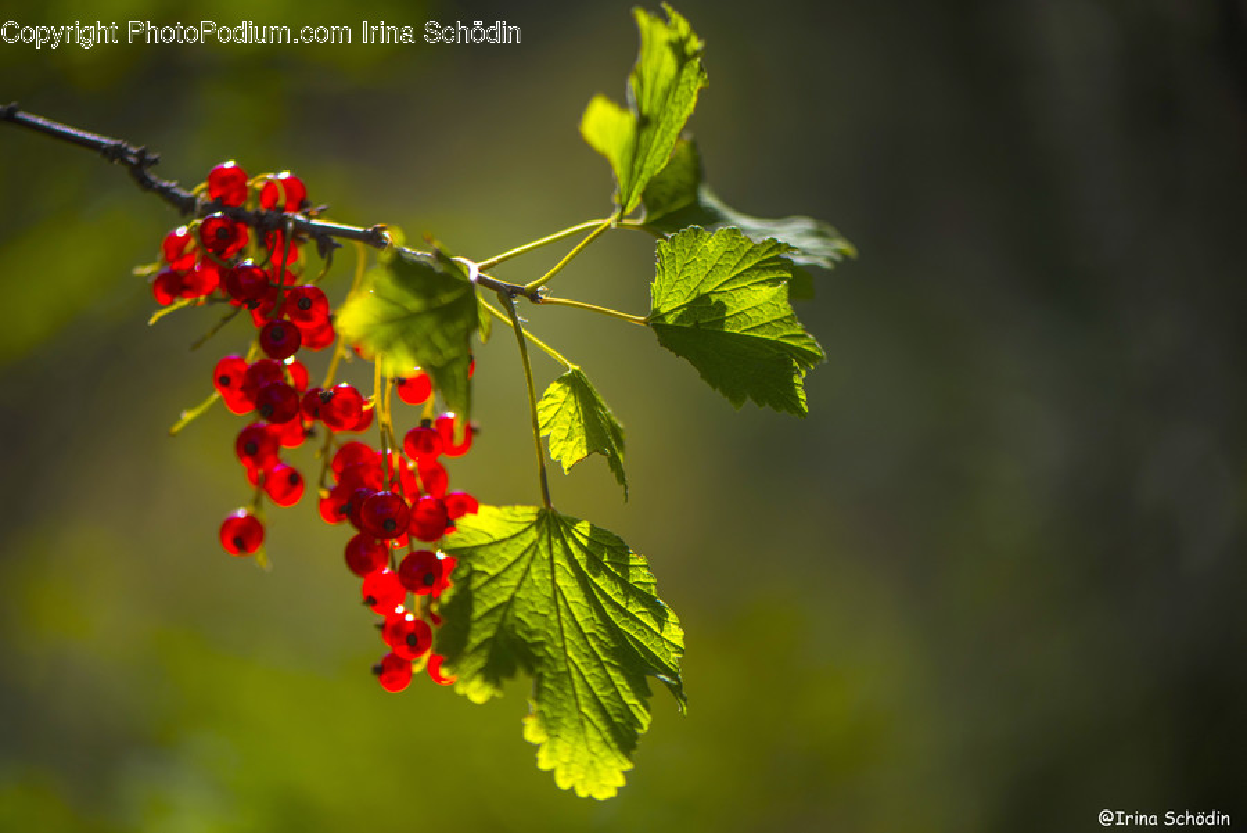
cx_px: 624
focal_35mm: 105
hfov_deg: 19.4
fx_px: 3639
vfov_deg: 13.1
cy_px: 416
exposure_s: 1/4000
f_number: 3
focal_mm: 105
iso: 100
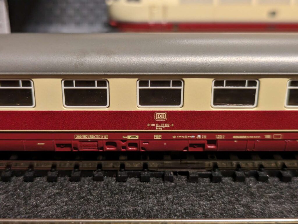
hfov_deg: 37.5
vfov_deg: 28.6
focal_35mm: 51
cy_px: 112
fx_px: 439
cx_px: 149
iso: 311
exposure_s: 1/50
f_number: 1.89
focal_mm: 5.43
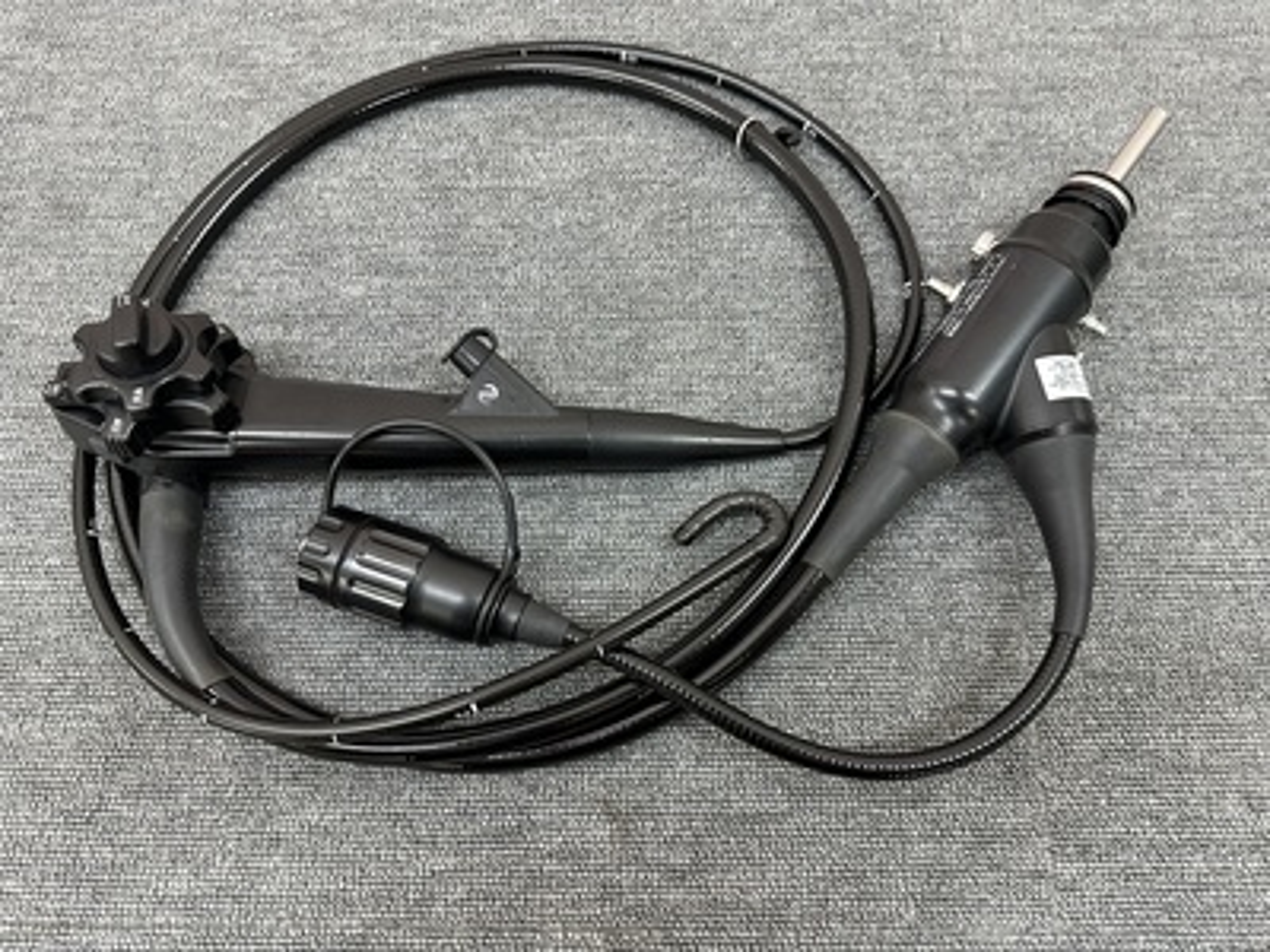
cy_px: 476
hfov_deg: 71.6
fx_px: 881
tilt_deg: -74.6
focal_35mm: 24
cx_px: 635
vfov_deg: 56.8
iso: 200
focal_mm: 6.86
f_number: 1.78
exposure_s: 1/120
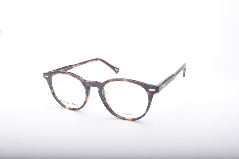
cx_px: 120
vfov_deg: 28.0
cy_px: 80
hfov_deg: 41.1
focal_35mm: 48
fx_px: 318
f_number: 29
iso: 800
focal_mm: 32
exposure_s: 1/250
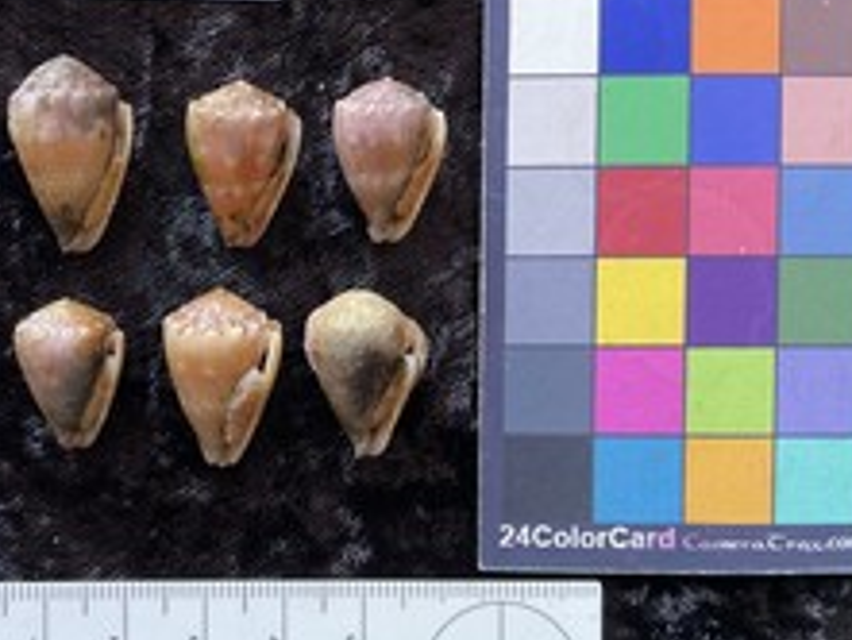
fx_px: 1133
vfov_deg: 31.5
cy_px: 353
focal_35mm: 46
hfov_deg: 40.6
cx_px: 270
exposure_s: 1/60
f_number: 1.8
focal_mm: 3
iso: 64
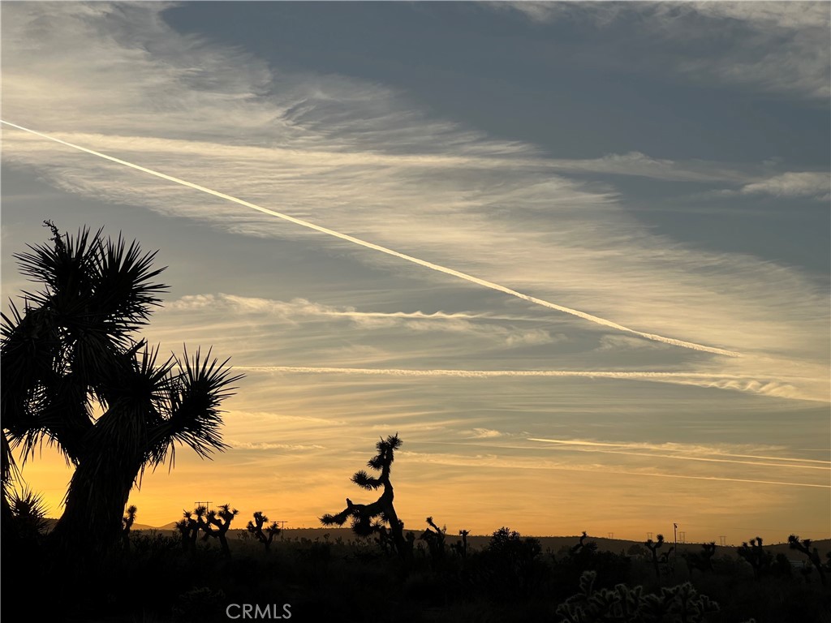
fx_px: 1848
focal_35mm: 77
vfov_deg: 19.1
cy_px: 312
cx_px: 416
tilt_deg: +8.2
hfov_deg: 25.3
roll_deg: +0.3
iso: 32
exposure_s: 1/1130
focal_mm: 9
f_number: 2.8
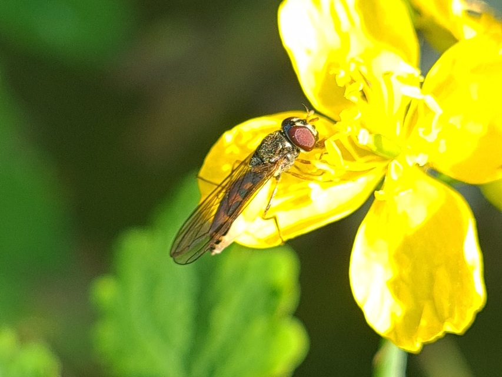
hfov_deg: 67.3
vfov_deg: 53.1
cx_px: 251
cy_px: 188
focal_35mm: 26
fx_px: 377
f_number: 1.8
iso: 50
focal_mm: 5.4
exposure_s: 1/391
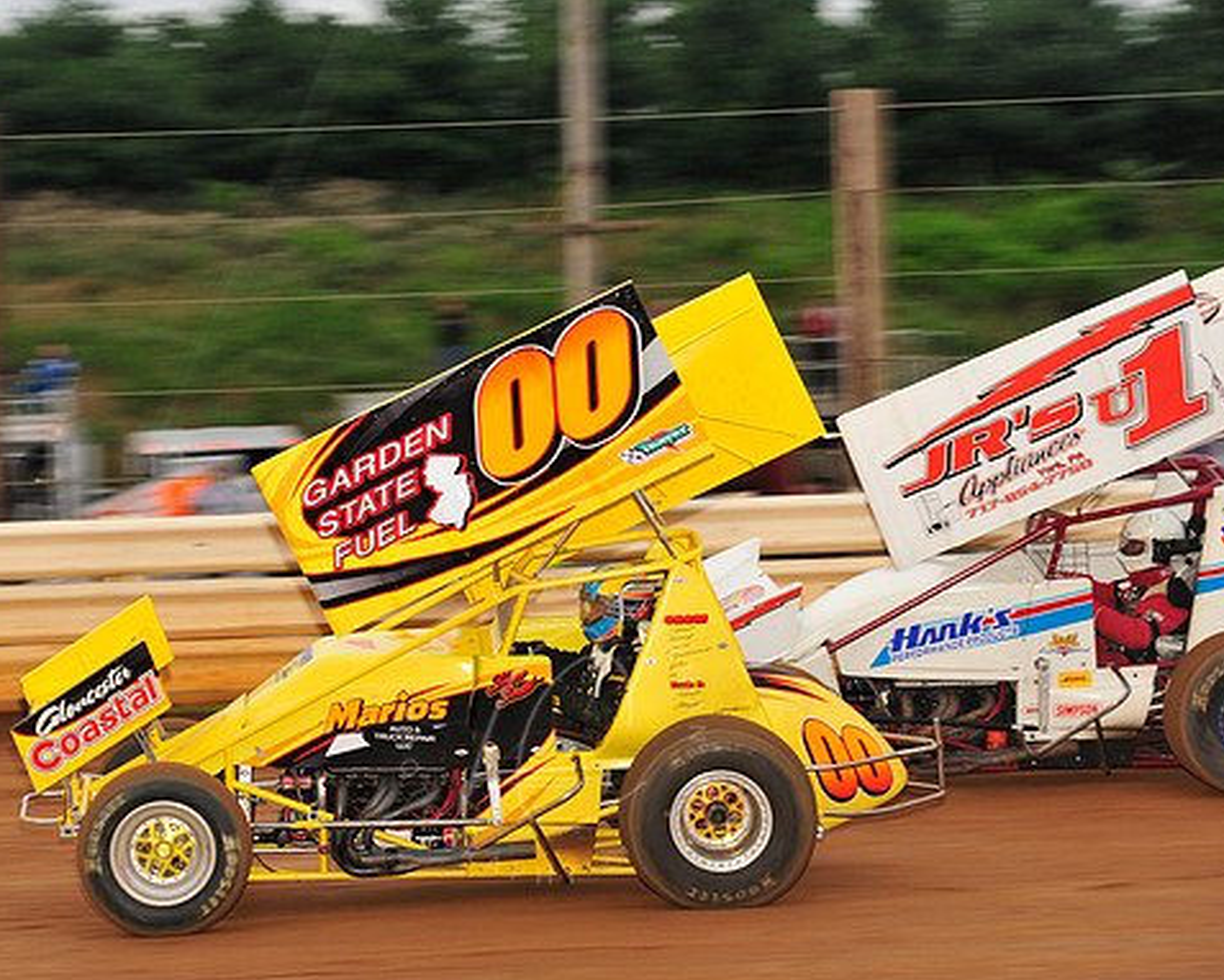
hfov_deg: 12.5
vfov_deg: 10.0
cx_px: 549
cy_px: 493
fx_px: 5581
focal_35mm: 154
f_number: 7.1
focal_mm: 135
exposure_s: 1/320
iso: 1000
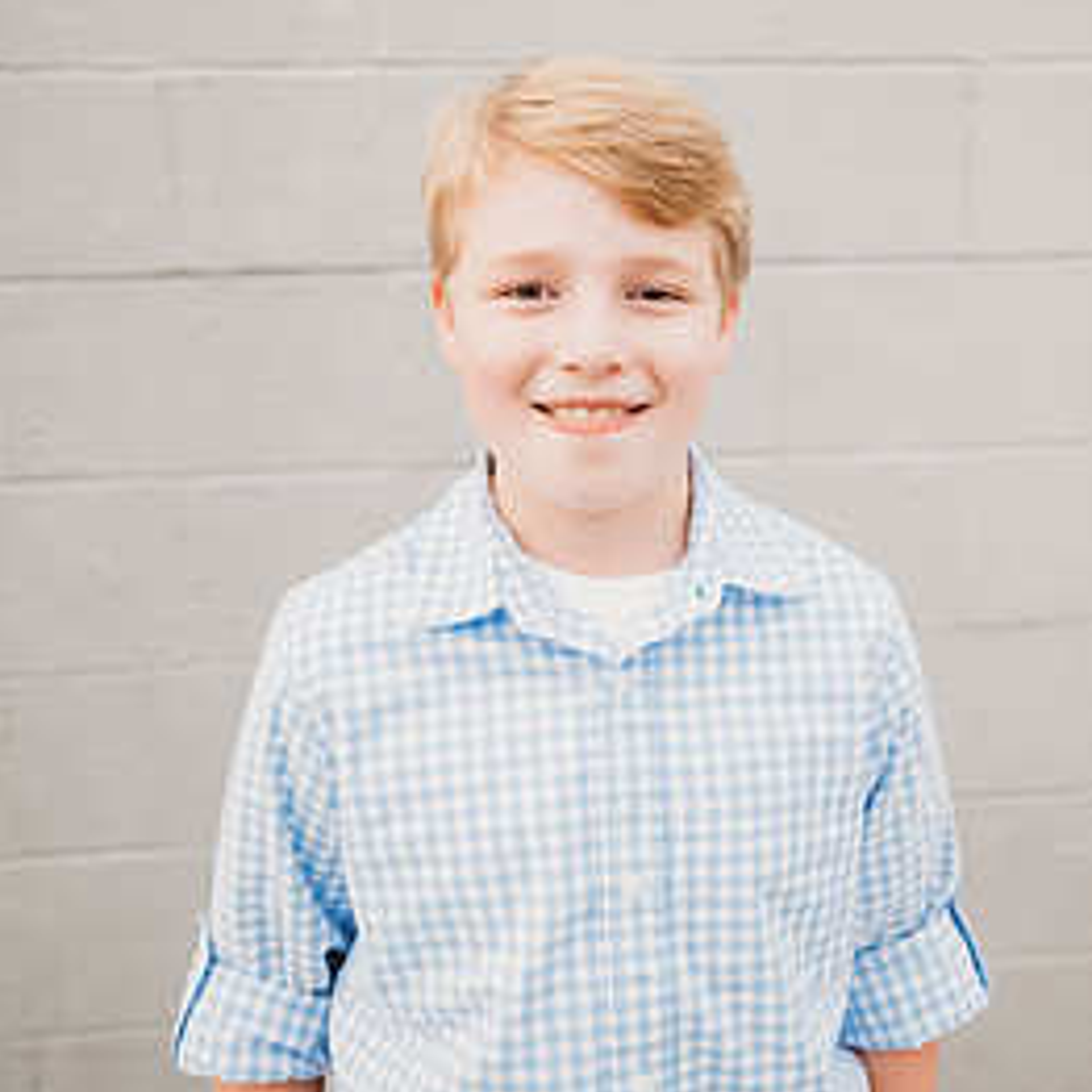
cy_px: 379
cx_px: 613
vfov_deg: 46.6
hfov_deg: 47.1
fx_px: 1249
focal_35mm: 35
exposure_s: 1/250
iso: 320
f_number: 2.5
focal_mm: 24
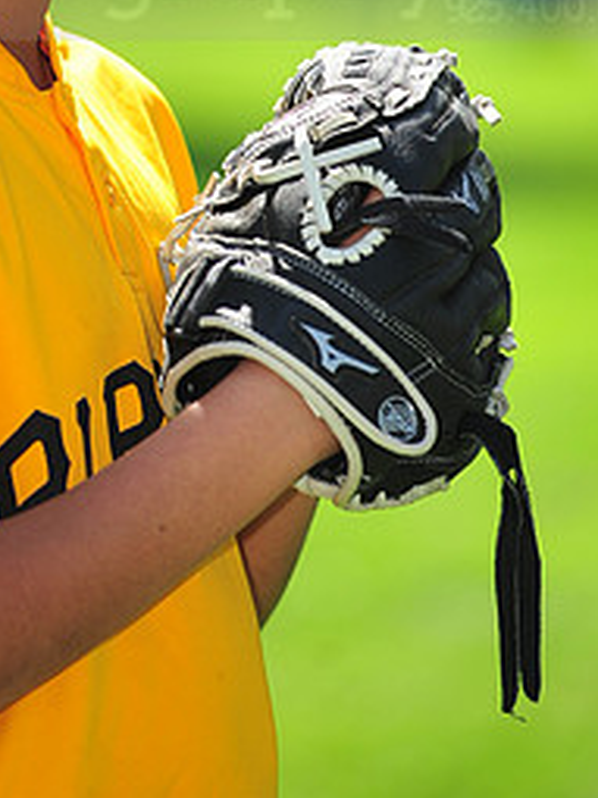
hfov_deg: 3.4
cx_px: 41
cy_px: -59
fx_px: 10074
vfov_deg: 4.5
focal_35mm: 437
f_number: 4.5
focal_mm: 200
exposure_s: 1/800
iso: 200
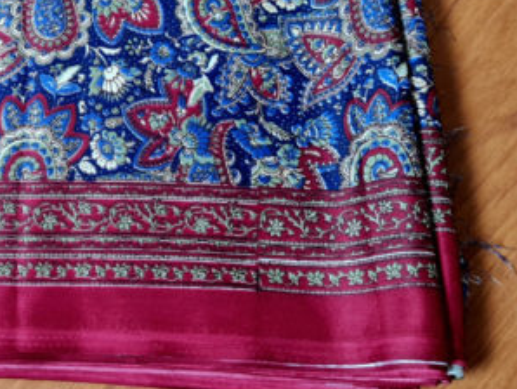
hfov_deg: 30.2
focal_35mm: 61
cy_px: 100
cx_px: 43
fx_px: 912
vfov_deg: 23.8
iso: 320
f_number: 1.8
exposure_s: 1/40
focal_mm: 5.4
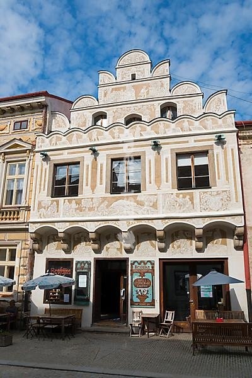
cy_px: 189
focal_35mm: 24
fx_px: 252
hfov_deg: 53.1
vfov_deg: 73.7
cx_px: 126
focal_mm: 24
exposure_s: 1/250
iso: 100
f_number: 8
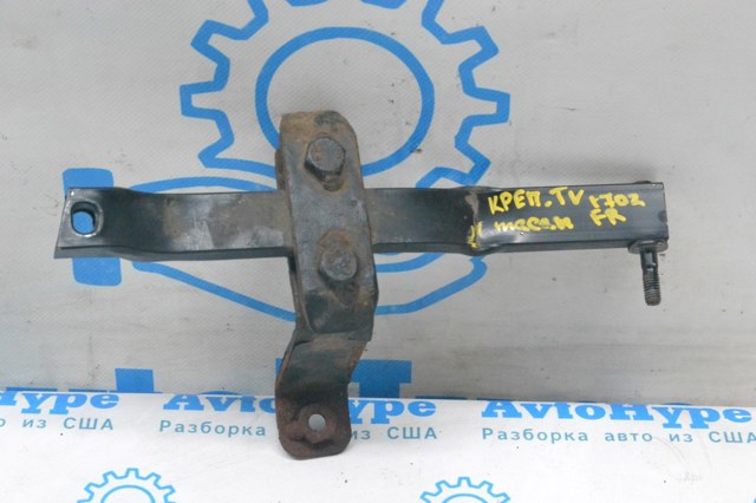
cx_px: 378
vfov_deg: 16.5
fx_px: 1732
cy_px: 252
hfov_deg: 24.6
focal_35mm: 82
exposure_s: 1/160
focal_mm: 55
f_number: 10
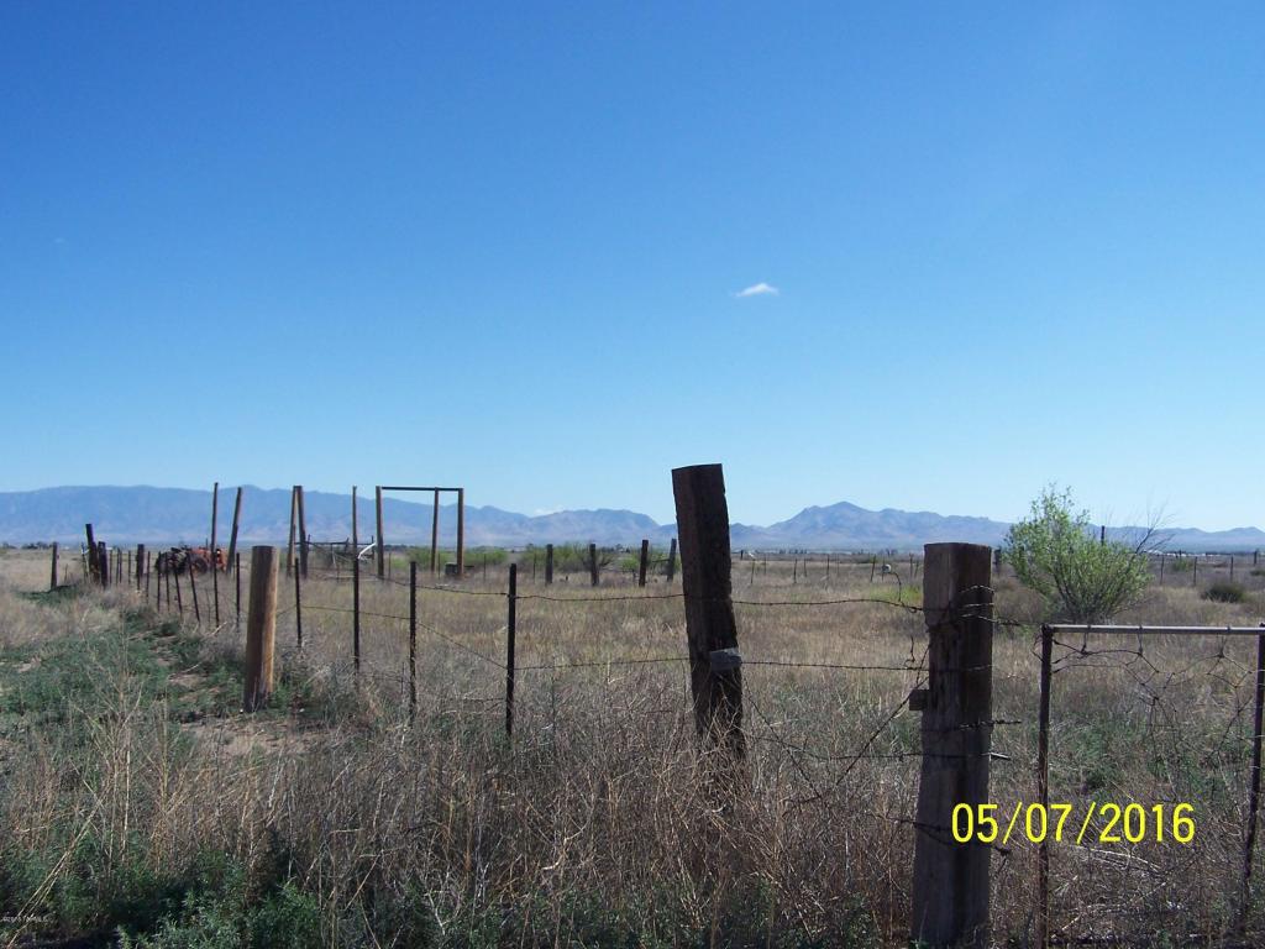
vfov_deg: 37.7
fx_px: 1389
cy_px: 474
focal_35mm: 38
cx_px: 632
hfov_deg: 49.0
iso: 80
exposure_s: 1/750
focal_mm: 6.3
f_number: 4
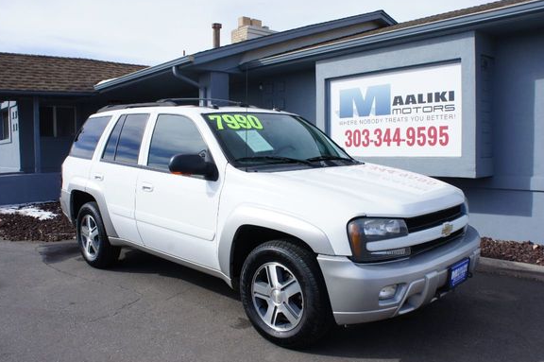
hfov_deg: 61.9
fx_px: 453
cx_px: 288
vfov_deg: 43.5
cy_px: 192
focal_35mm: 30
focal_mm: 18
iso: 200
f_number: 11
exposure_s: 1/160
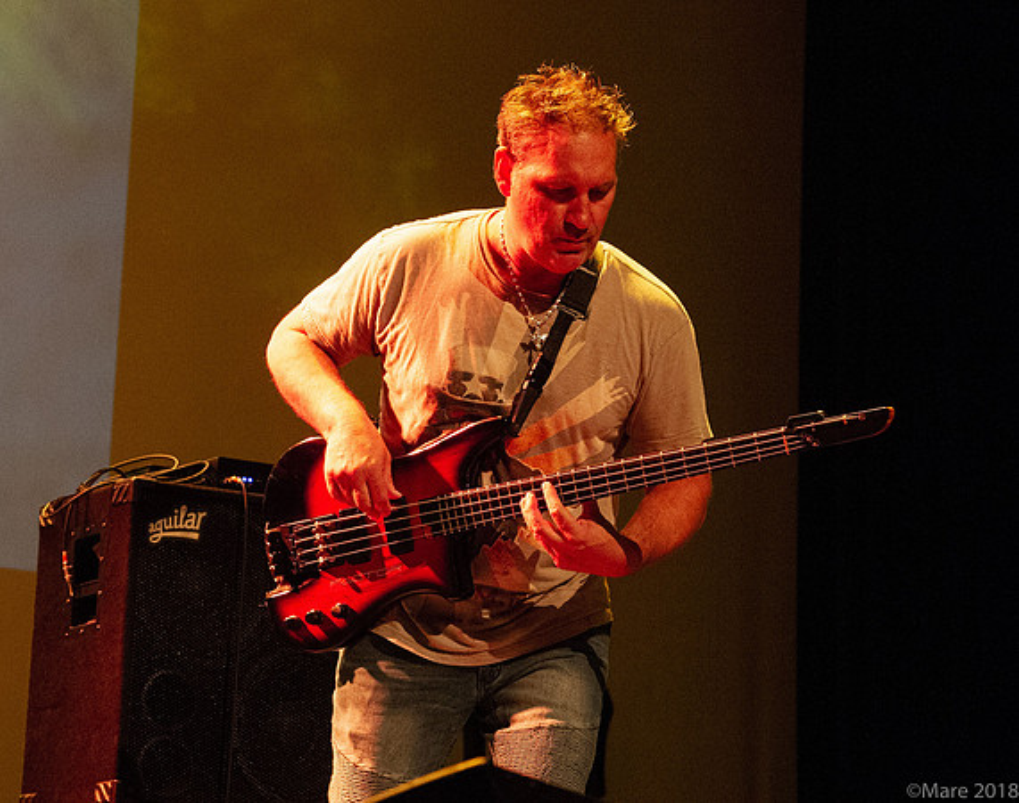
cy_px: 312
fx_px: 4091
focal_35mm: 136
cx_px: 467
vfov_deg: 11.2
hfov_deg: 14.2
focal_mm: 100
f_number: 6.3
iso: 8000
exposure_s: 1/160
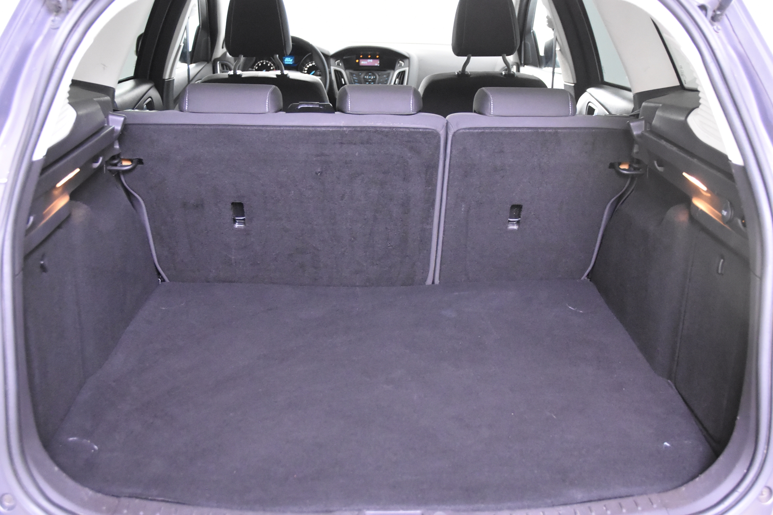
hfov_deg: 46.4
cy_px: 258
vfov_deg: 31.9
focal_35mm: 42
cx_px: 386
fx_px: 902
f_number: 3.2
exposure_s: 1/50
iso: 6400
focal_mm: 28
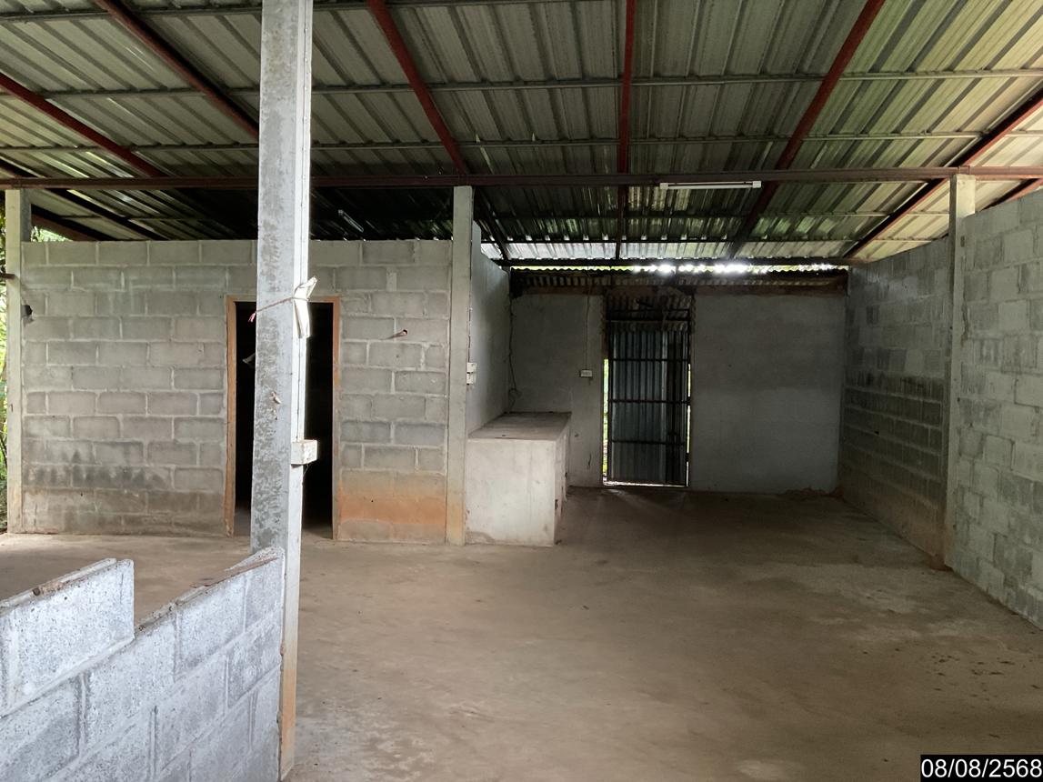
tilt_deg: -1.4
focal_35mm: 29
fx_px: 874
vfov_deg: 48.2
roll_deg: -1.3
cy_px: 391
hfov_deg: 61.7
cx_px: 522
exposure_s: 1/40
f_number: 1.8
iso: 200
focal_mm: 3
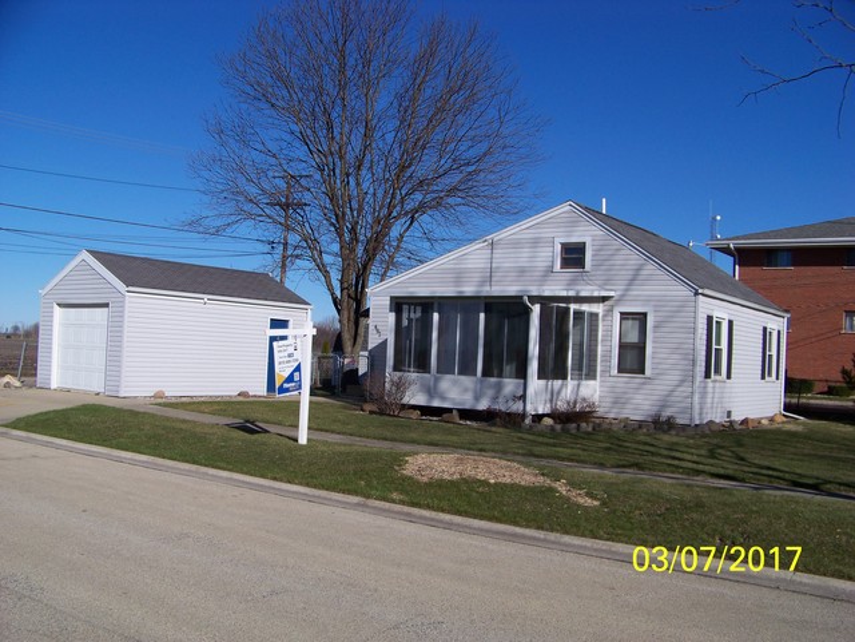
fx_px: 889
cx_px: 428
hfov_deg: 51.4
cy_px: 321
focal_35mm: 36
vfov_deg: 39.7
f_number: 4
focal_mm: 5.85
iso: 64
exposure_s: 1/1000
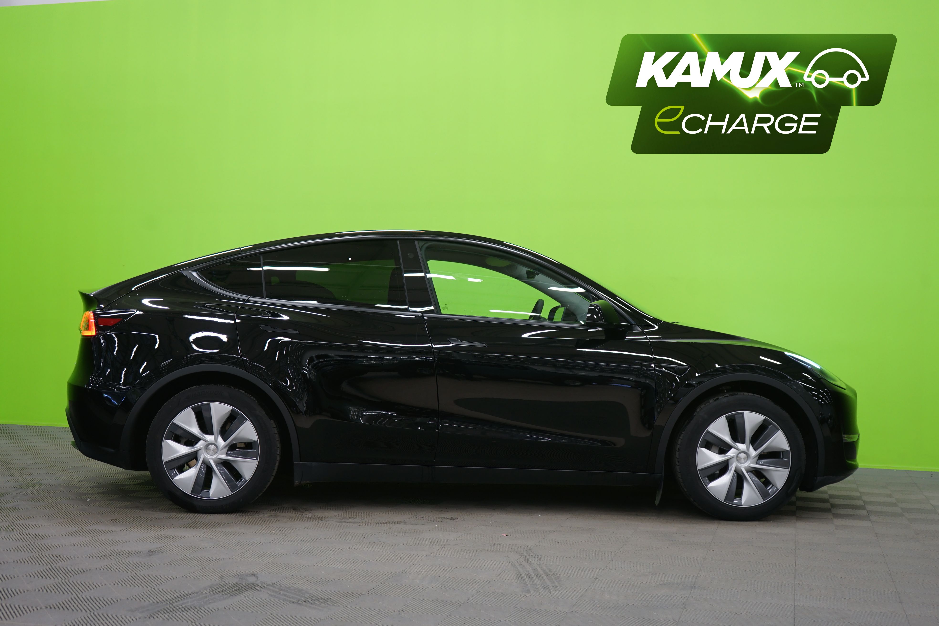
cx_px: 470
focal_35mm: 42
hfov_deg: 46.4
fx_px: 1095
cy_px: 313
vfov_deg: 31.9
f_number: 4.5
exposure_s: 1/8
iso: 400
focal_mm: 42
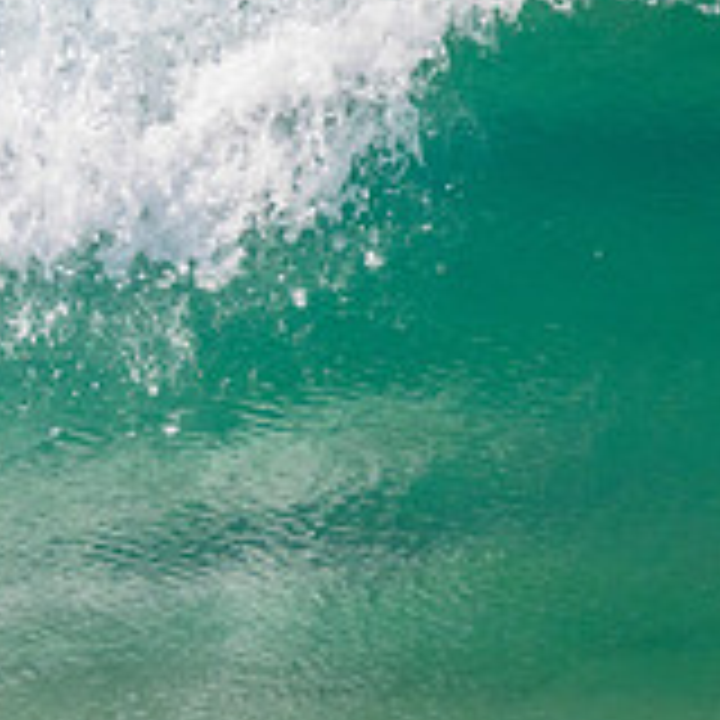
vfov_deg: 0.7
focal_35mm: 2469
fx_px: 58101
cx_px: -562
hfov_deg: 0.7
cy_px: 115
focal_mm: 800
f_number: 11
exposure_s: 1/2000
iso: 2000
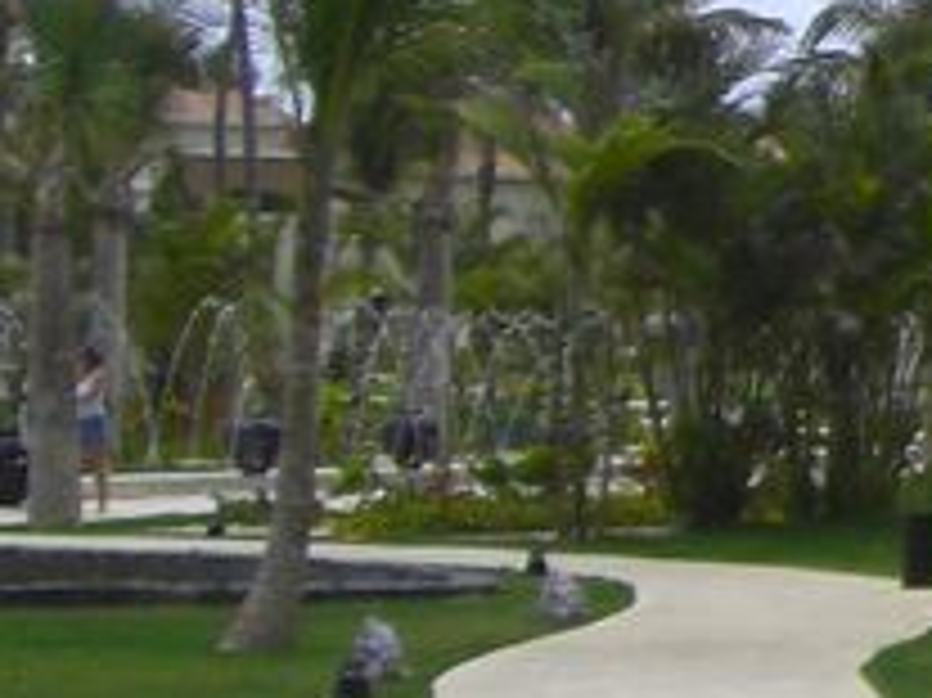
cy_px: -50
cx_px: 2224
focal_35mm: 188
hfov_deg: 9.4
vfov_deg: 7.8
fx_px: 5059
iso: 100
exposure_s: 1/200
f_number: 8
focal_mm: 6.2
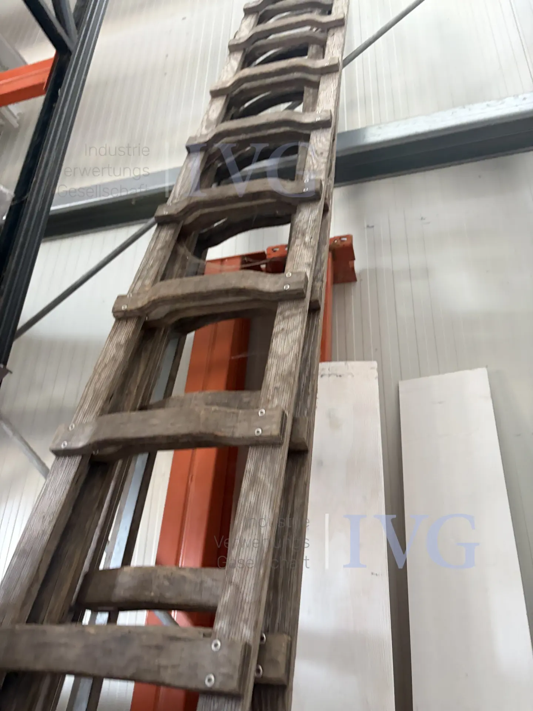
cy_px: 356
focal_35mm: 26
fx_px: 534
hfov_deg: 53.1
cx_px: 266
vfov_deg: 67.3
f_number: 1.6
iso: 320
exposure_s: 1/60
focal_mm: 5.96
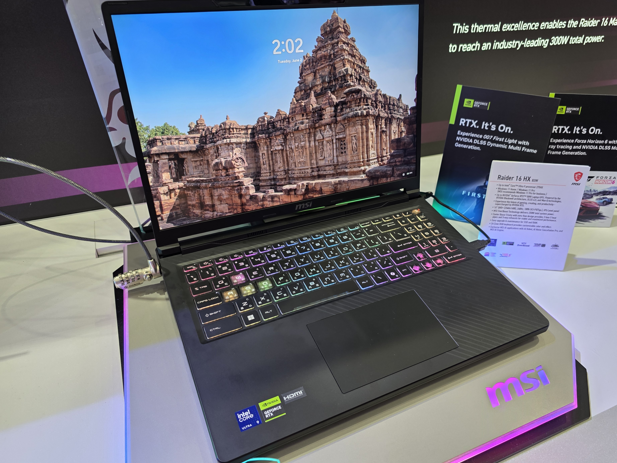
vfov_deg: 54.9
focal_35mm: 25
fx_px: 446
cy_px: 237
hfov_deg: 69.3
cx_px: 335
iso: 64
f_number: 1.7
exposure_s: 1/50
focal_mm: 6.3
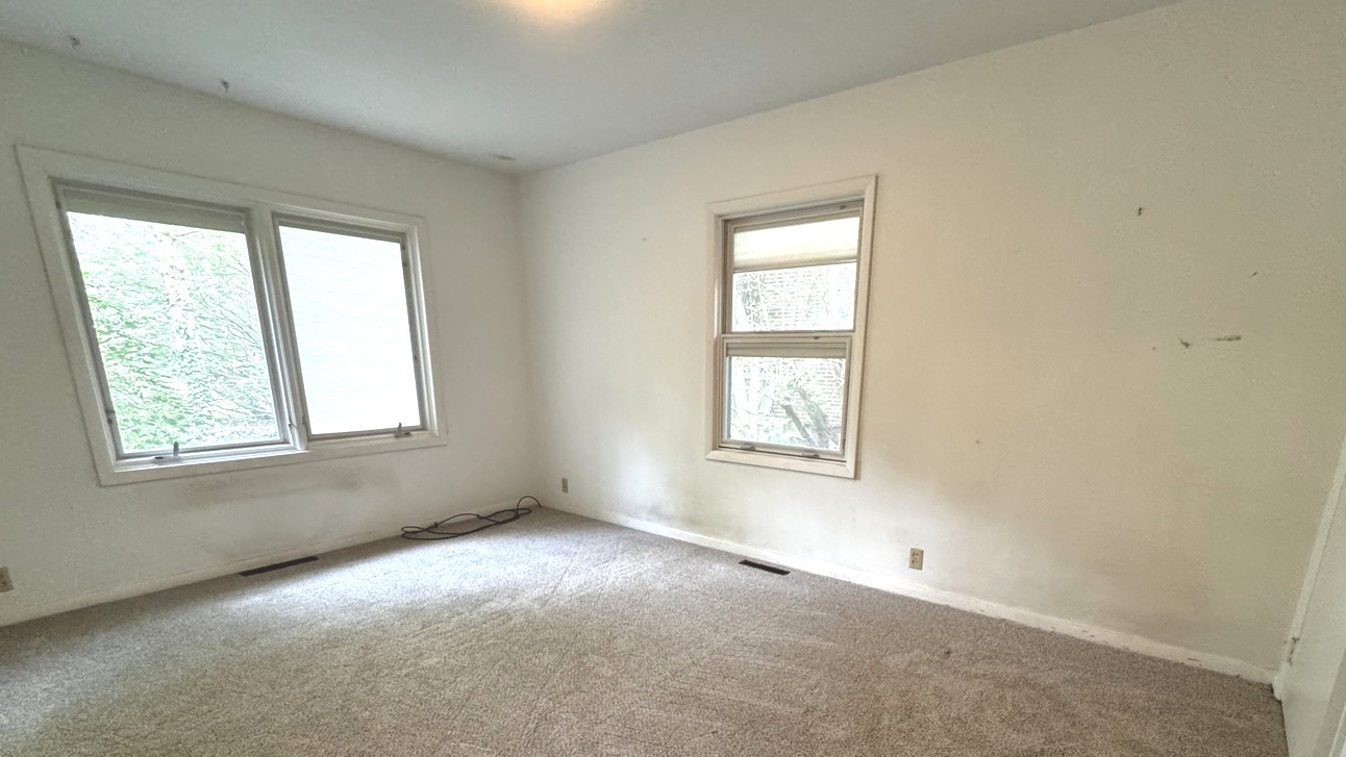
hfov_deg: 95.8
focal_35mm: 17
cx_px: 715
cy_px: 508
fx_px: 607
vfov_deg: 62.3
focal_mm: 2.22
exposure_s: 1/60
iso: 500
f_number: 2.2
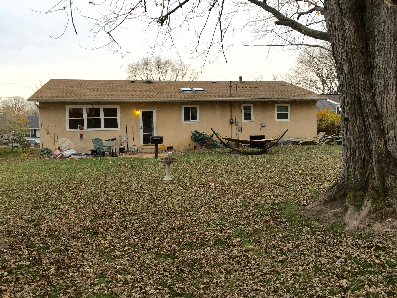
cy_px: 149
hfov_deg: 61.7
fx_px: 333
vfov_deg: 48.2
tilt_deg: -2.3
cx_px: 198
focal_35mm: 29
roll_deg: +1.7
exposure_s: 1/120
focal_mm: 4.15
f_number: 2.2
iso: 32
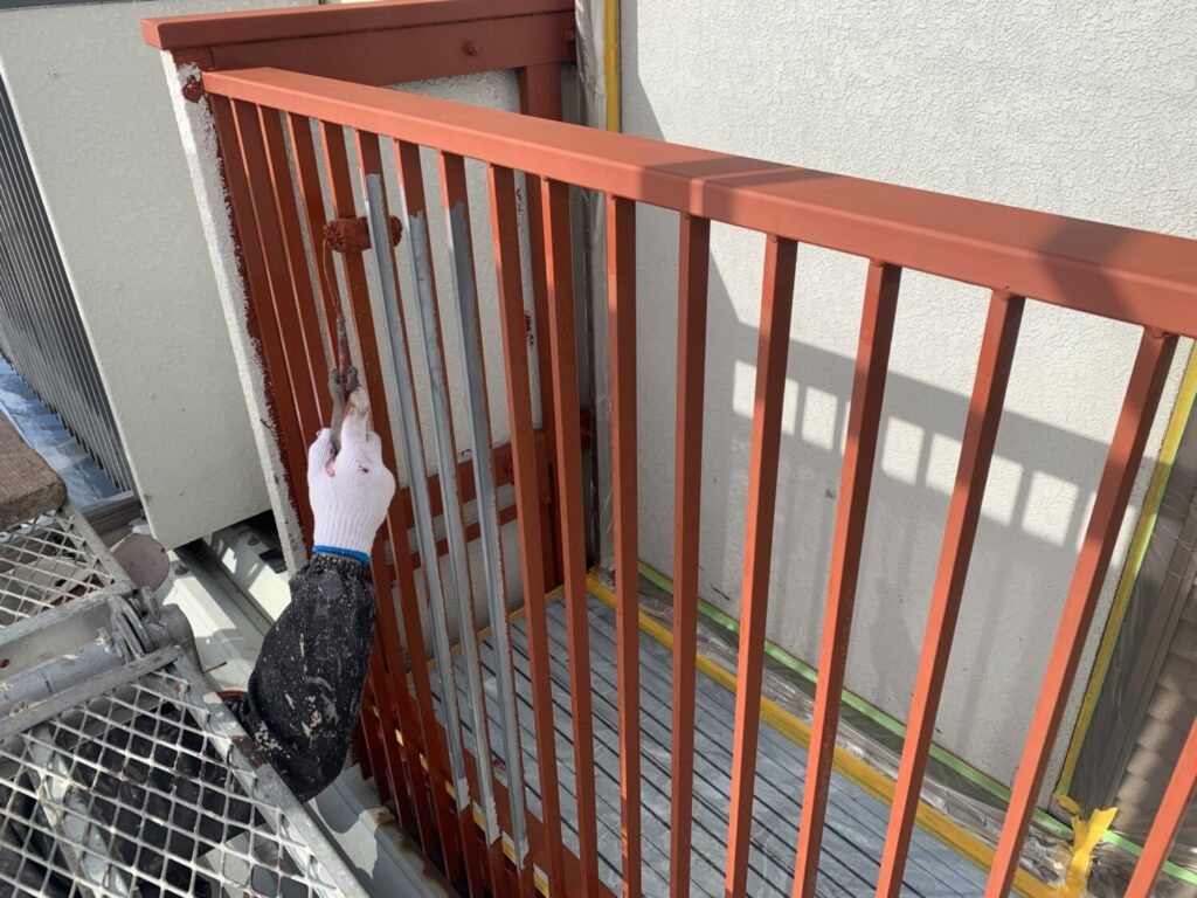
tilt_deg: -29.1
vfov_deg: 53.1
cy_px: 449
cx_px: 598
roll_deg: +1.5
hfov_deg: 67.3
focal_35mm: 26
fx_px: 899
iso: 25
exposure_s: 1/577
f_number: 1.8
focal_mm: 4.25
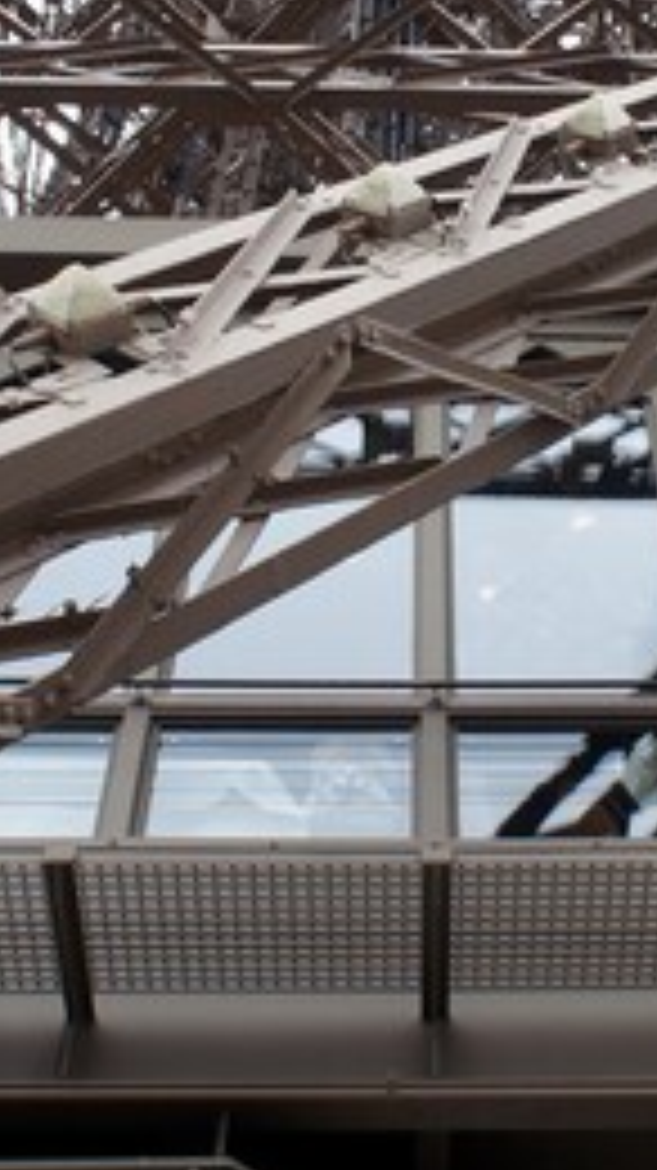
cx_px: 529
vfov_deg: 35.5
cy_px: 338
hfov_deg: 20.5
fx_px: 1799
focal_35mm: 58
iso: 200
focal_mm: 16
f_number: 5.6
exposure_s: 1/320
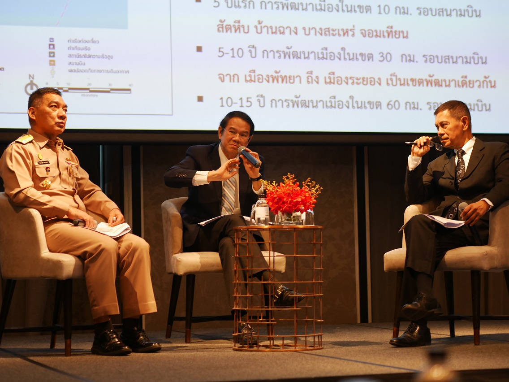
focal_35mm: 90
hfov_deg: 21.8
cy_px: 191
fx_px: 1323
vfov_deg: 16.4
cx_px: 254
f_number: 1.8
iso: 400
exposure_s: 1/100
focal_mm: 45
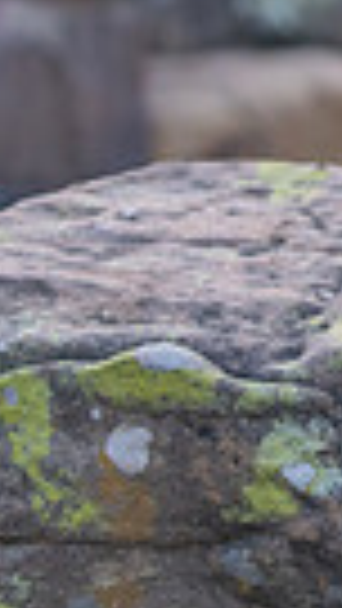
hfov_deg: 3.7
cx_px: 1292
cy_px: -209
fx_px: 5091
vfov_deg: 6.8
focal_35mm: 316
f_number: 2.8
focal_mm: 70
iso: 400
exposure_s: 1/320
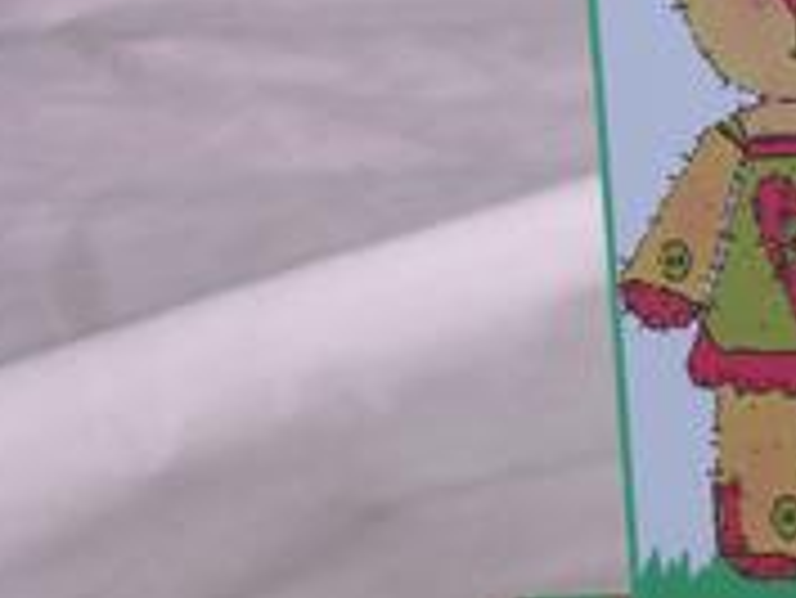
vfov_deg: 9.0
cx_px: 980
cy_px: 454
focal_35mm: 165
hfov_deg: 11.7
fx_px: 3797
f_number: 3.6
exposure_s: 1/74.7
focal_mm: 10.8
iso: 80
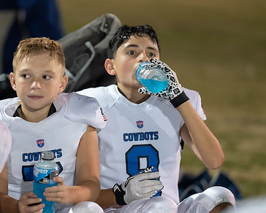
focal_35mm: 232
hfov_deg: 8.3
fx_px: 1828
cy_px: 104
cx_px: 67
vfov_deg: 6.7
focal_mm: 135
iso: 1600
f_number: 1.8
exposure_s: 1/400
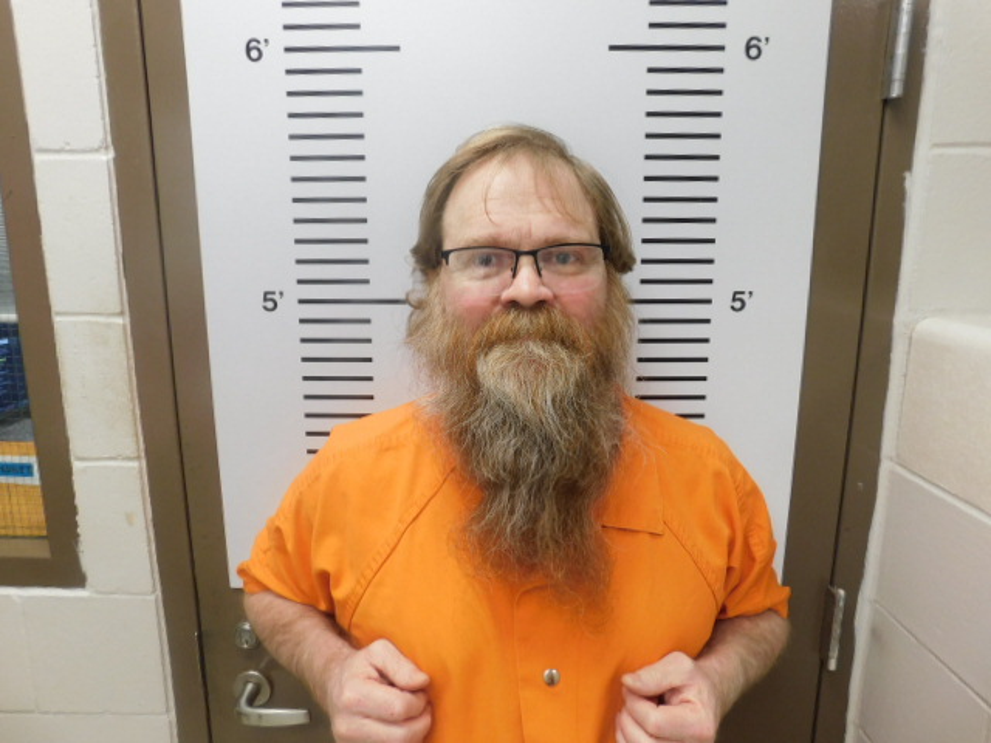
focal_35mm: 23
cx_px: 496
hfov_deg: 73.9
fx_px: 658
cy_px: 372
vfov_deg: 58.9
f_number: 3
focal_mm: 4
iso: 125
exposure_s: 1/30
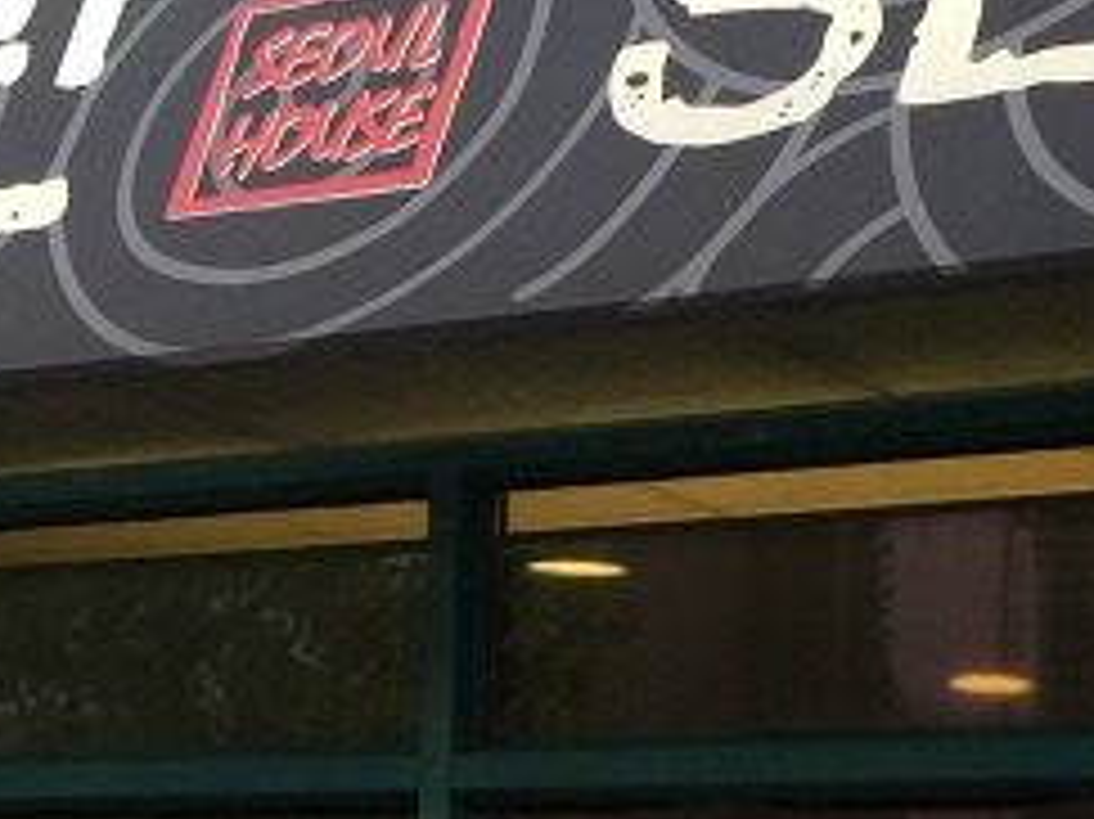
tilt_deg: +1.4
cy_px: 940
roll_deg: -3.0
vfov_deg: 12.8
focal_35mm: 113
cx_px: 182
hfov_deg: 17.3
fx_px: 3569
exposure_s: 1/30
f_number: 2.2
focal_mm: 4.15
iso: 32
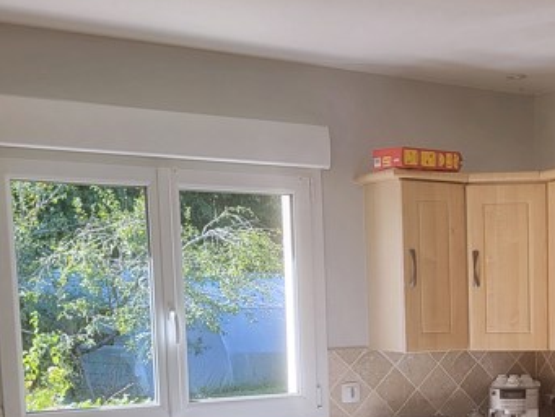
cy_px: 406
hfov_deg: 29.7
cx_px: 545
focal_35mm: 61
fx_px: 978
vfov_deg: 23.2
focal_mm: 5.4
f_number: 1.8
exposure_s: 1/145
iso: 40
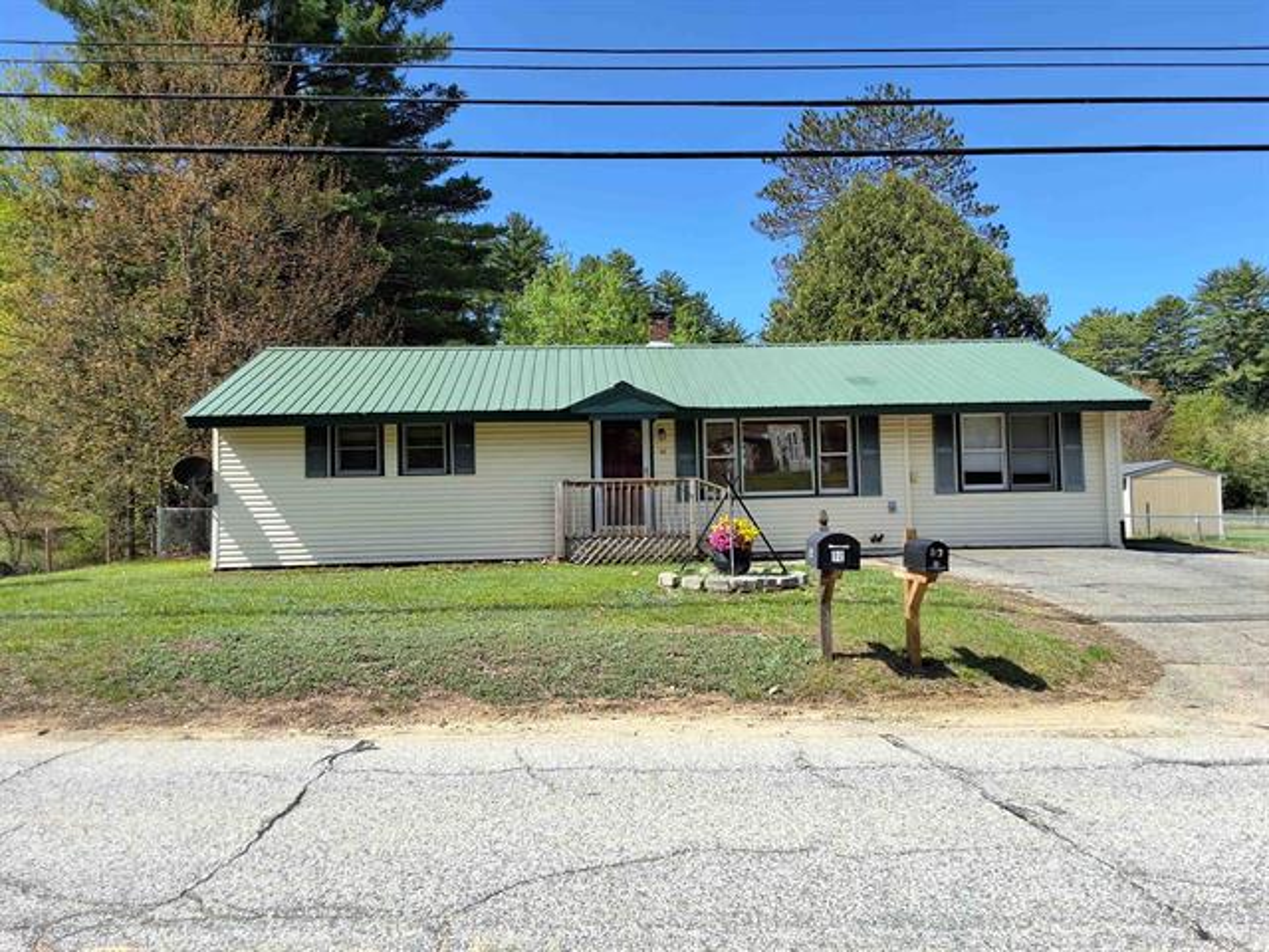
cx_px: 634
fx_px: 1026
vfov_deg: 49.7
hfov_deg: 63.4
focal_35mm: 28
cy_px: 476
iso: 32
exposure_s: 1/1114
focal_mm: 2.91
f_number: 1.9
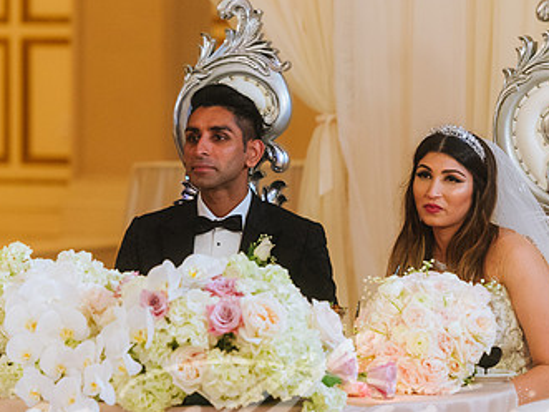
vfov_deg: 5.3
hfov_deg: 7.1
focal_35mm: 278
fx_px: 4407
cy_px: 237
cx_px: 284
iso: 2000
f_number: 2.8
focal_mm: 165
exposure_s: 1/80
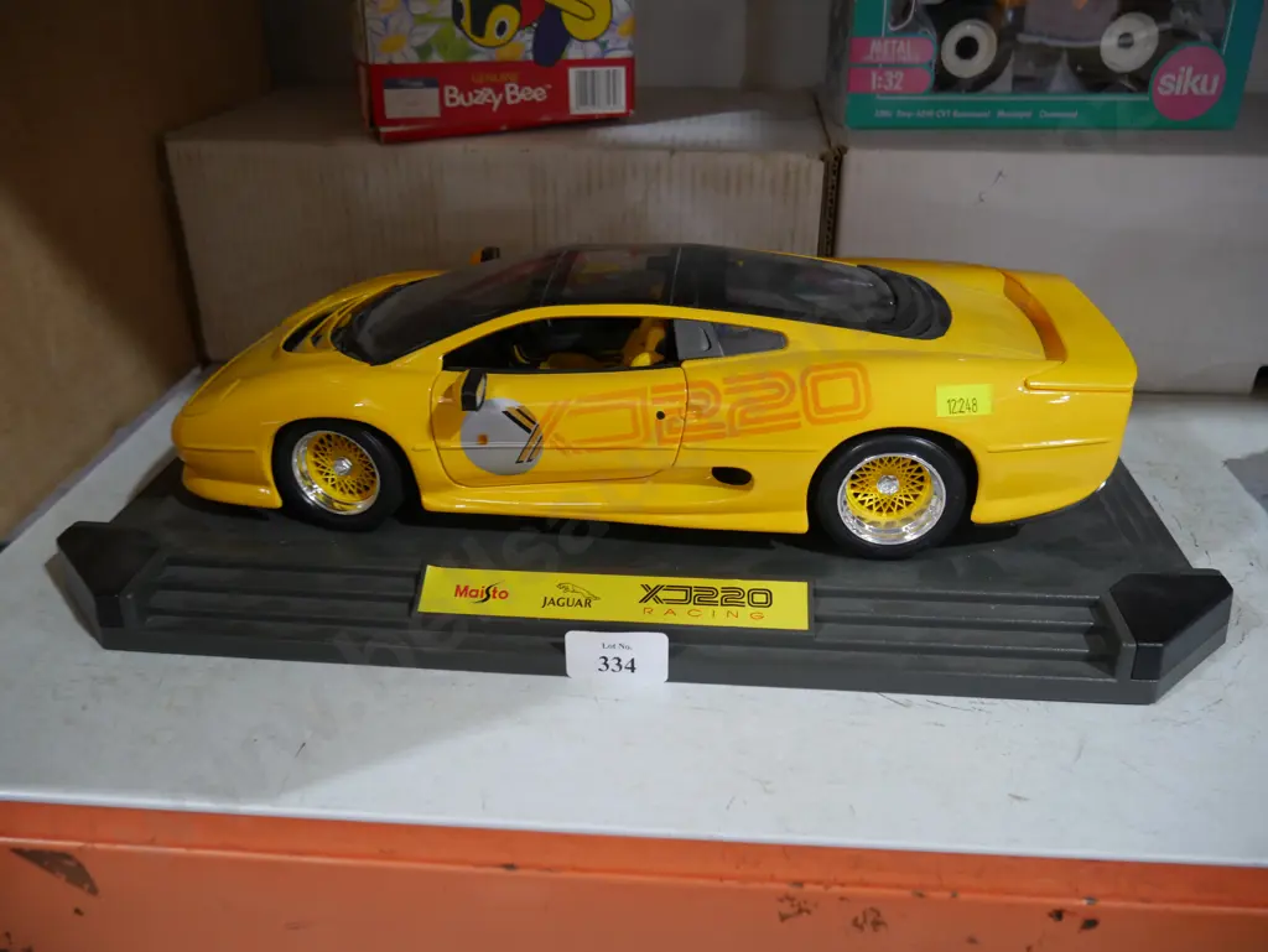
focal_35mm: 28
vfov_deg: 49.8
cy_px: 476
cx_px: 634
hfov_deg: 63.4
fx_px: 1026
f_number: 3.5
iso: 500
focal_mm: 14
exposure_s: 1/60
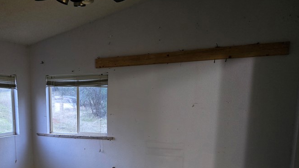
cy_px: 154
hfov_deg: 50.1
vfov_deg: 29.1
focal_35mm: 39
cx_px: 86
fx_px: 309
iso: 1250
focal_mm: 6.3
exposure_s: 1/60
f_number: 1.7
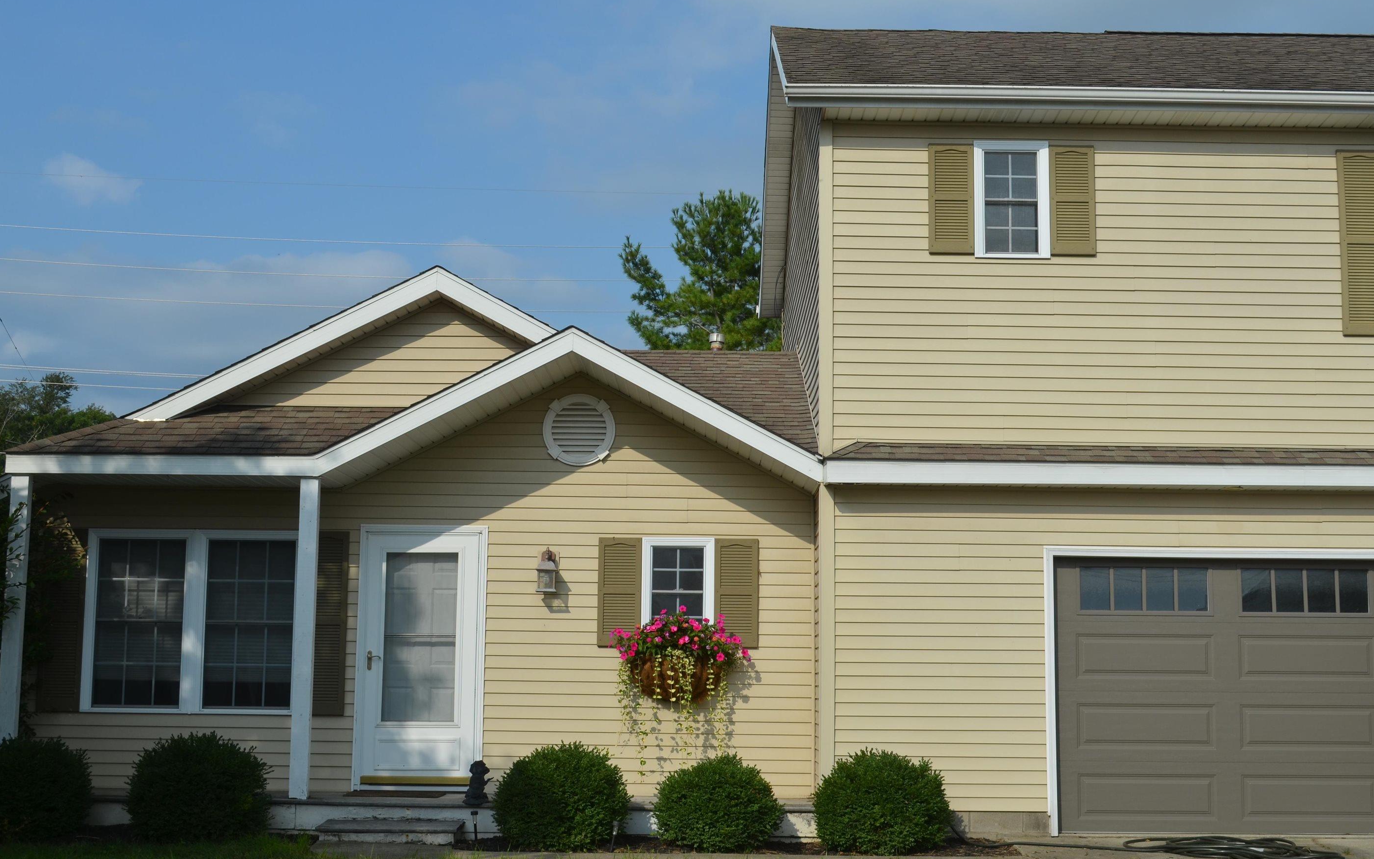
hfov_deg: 42.6
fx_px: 1760
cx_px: 676
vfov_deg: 27.4
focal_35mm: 47
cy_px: 438
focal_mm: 28
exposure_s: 1/500
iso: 125
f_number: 8
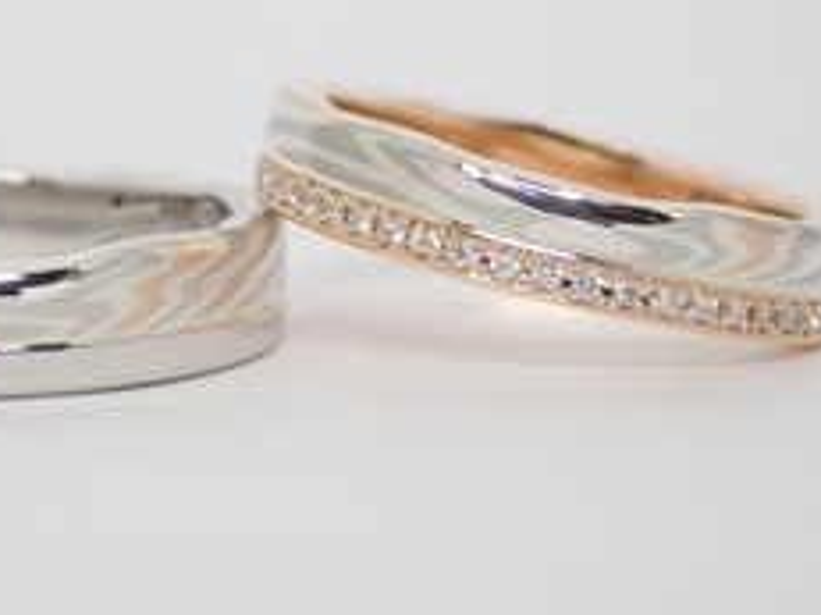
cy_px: 251
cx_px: 238
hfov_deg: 13.1
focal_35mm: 150
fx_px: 3556
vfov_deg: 9.9
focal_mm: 13.65
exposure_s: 1/125
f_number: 4.1
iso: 200
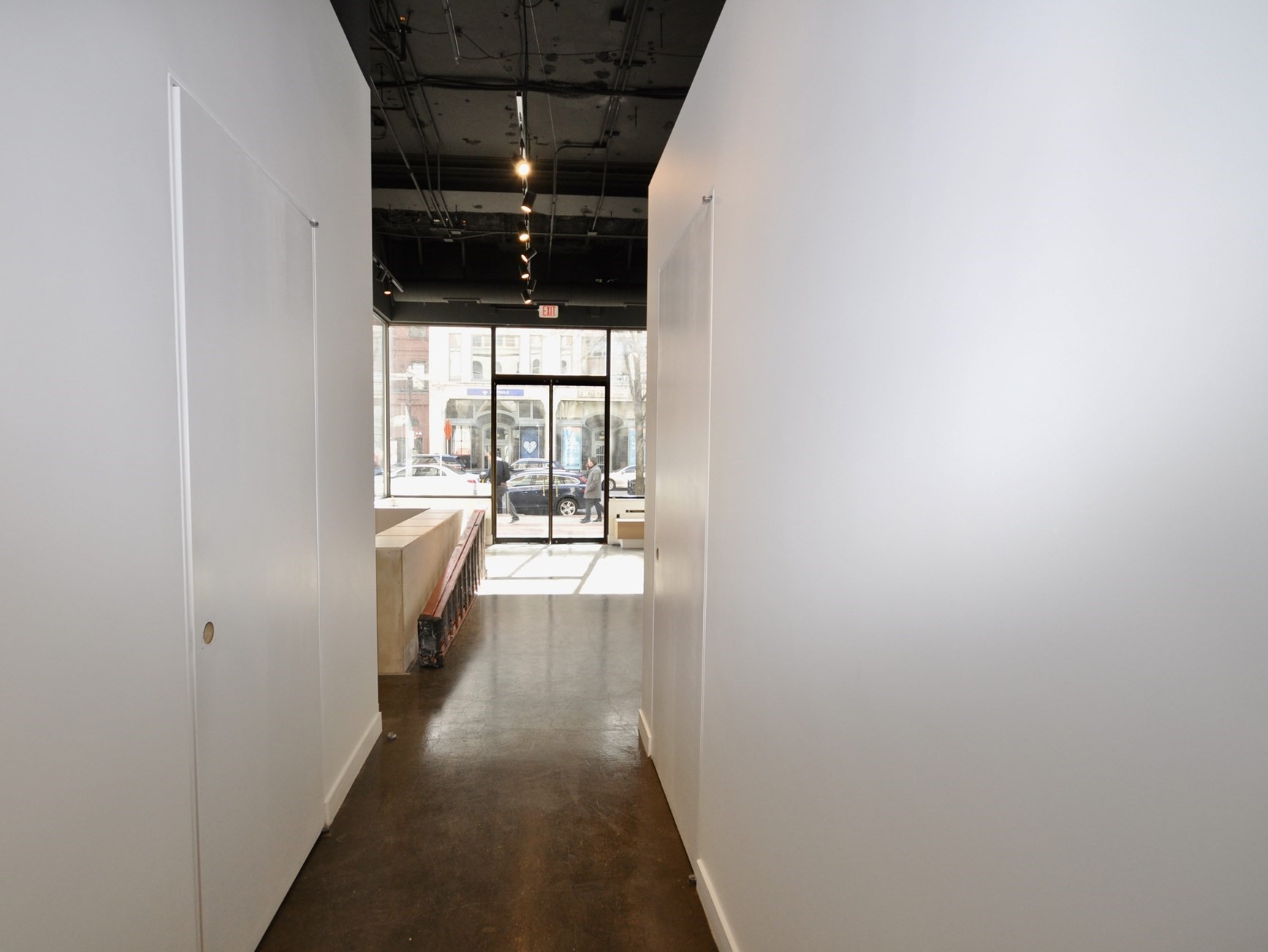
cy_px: 491
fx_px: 623
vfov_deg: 74.7
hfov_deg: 90.8
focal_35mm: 17
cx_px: 585
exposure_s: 1/100
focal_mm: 10
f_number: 5
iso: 400
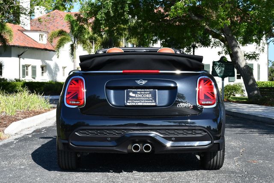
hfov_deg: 29.6
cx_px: 137
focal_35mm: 68
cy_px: 92
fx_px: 518
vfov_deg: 20.1
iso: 200
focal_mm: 34
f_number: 8
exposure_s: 1/250
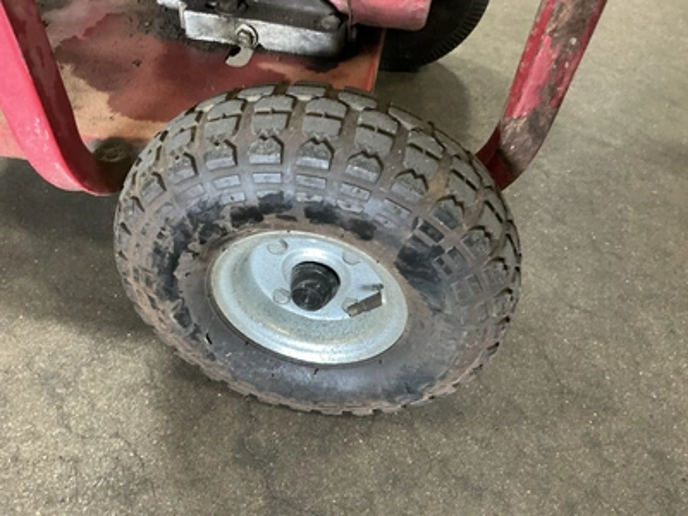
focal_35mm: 28
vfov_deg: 49.7
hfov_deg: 63.4
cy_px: 258
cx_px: 344
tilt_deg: -47.3
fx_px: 557
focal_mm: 3
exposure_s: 1/40
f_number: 1.8
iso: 250
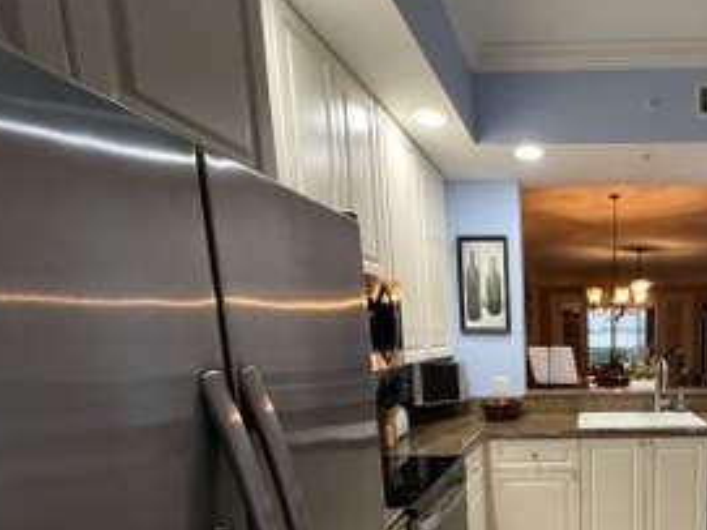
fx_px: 470
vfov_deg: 55.1
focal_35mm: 23
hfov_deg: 65.7
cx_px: 587
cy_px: 418
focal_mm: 1.57
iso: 200
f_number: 1.8
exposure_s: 1/60
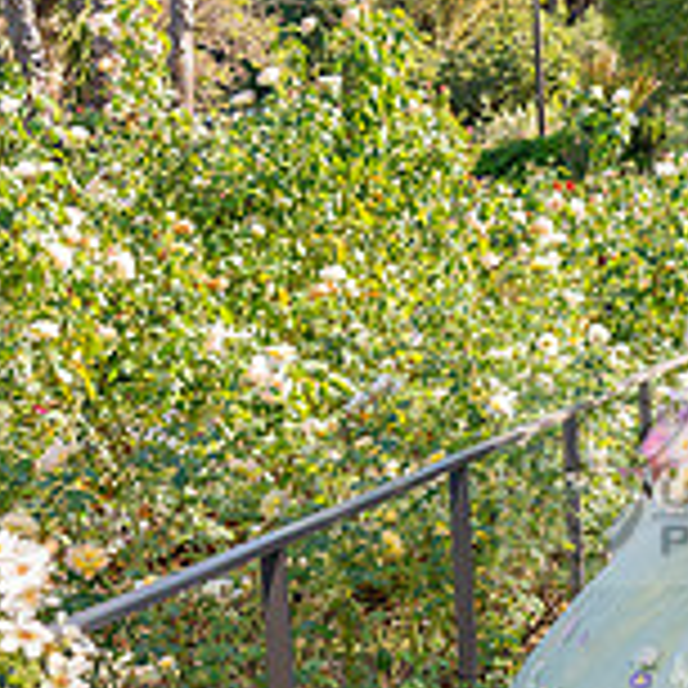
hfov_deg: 16.5
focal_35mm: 100
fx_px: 2249
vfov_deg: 17.3
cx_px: 886
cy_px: 479
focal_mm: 31
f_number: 5
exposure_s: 1/200
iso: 200
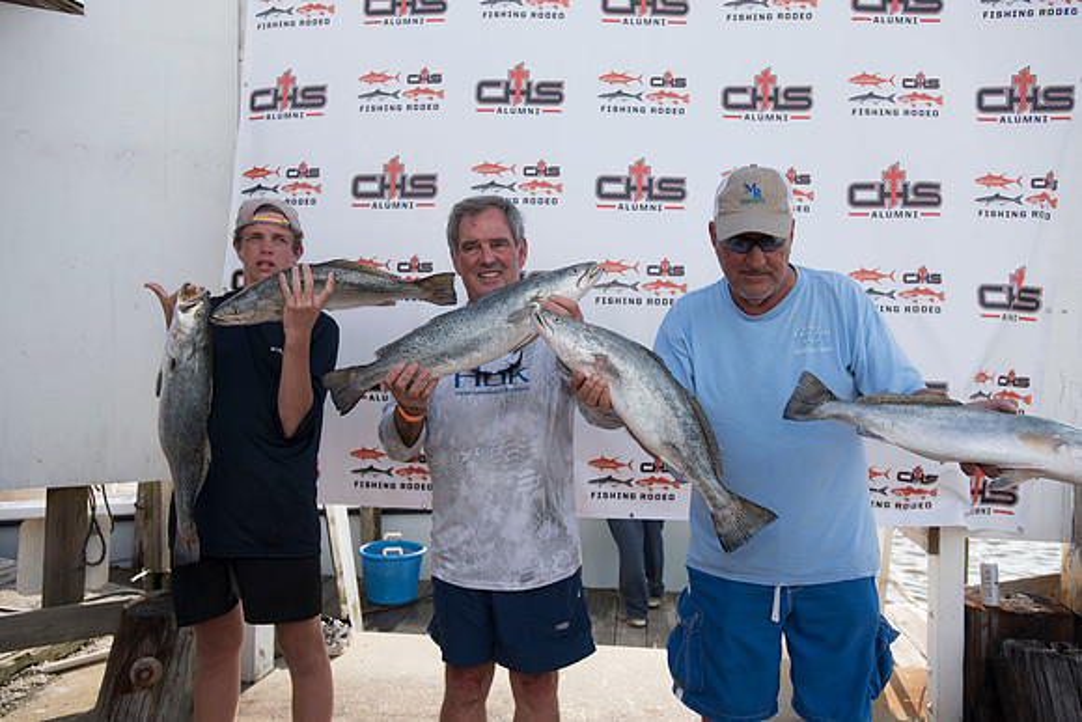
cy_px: 361
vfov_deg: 49.6
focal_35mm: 26
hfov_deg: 69.4
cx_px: 541
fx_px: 782
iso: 250
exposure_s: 1/800
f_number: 5
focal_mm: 26
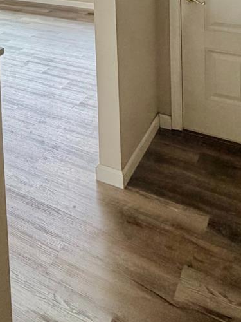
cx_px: 59
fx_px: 390
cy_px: -65
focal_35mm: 42
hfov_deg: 33.6
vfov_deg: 35.3
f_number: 2.2
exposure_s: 1/121
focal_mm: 2.22
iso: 160
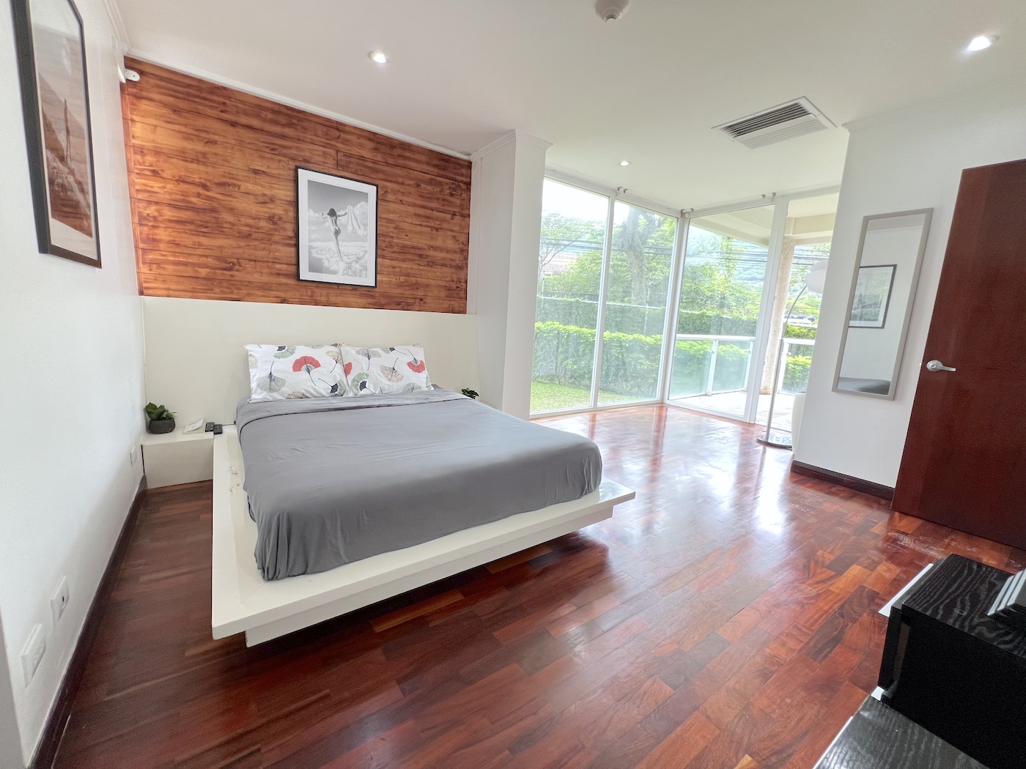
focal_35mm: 13
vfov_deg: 89.9
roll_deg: -2.8
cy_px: 384
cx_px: 513
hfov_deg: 106.2
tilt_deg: -9.7
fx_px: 385
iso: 200
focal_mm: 1.57
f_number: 1.8
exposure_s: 1/99
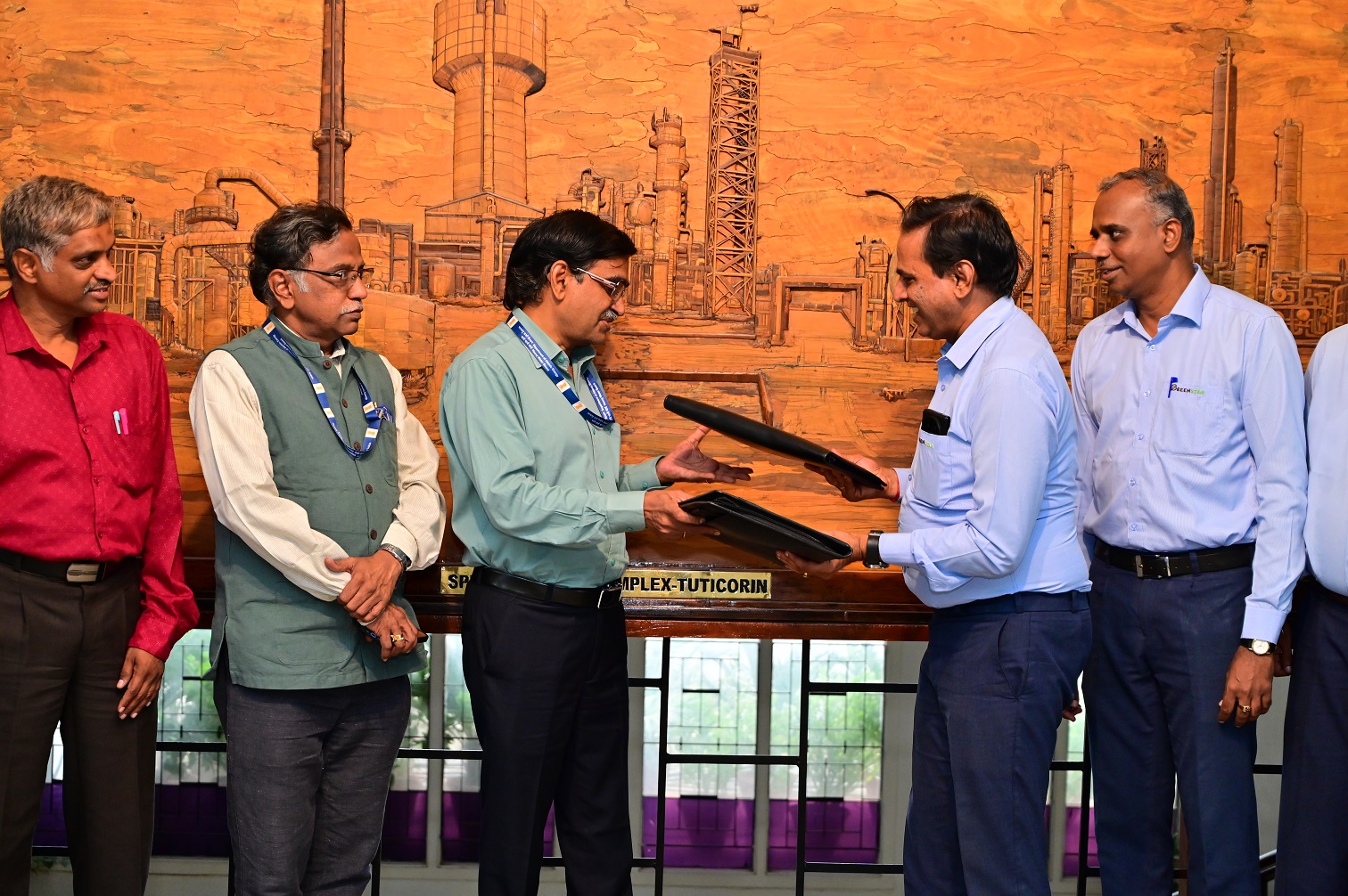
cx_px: 674
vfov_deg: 23.7
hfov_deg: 35.1
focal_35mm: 57
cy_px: 448
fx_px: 2133
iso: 2000
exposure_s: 1/100
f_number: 5
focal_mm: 57
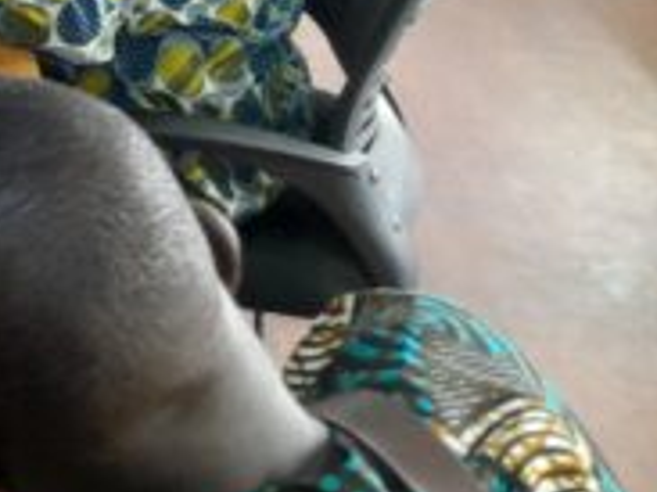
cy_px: -397
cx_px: -530
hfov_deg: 16.8
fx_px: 1840
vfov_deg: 13.6
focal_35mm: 97
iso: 400
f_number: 1.8
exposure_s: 1/50
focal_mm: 3.98
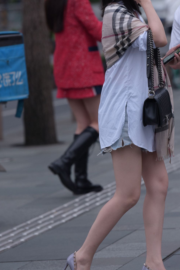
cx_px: 123
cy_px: 124
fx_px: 2271
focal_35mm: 303
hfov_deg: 4.5
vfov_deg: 6.8
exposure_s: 1/640
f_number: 4
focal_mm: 185
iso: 640
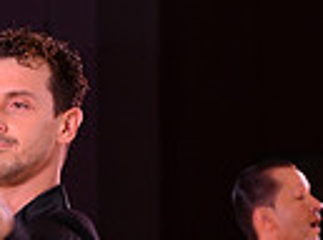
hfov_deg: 2.7
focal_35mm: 736
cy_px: 525
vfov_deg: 2.0
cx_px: -139
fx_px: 6848
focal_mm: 170
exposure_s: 1/125
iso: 1250
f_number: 5.6
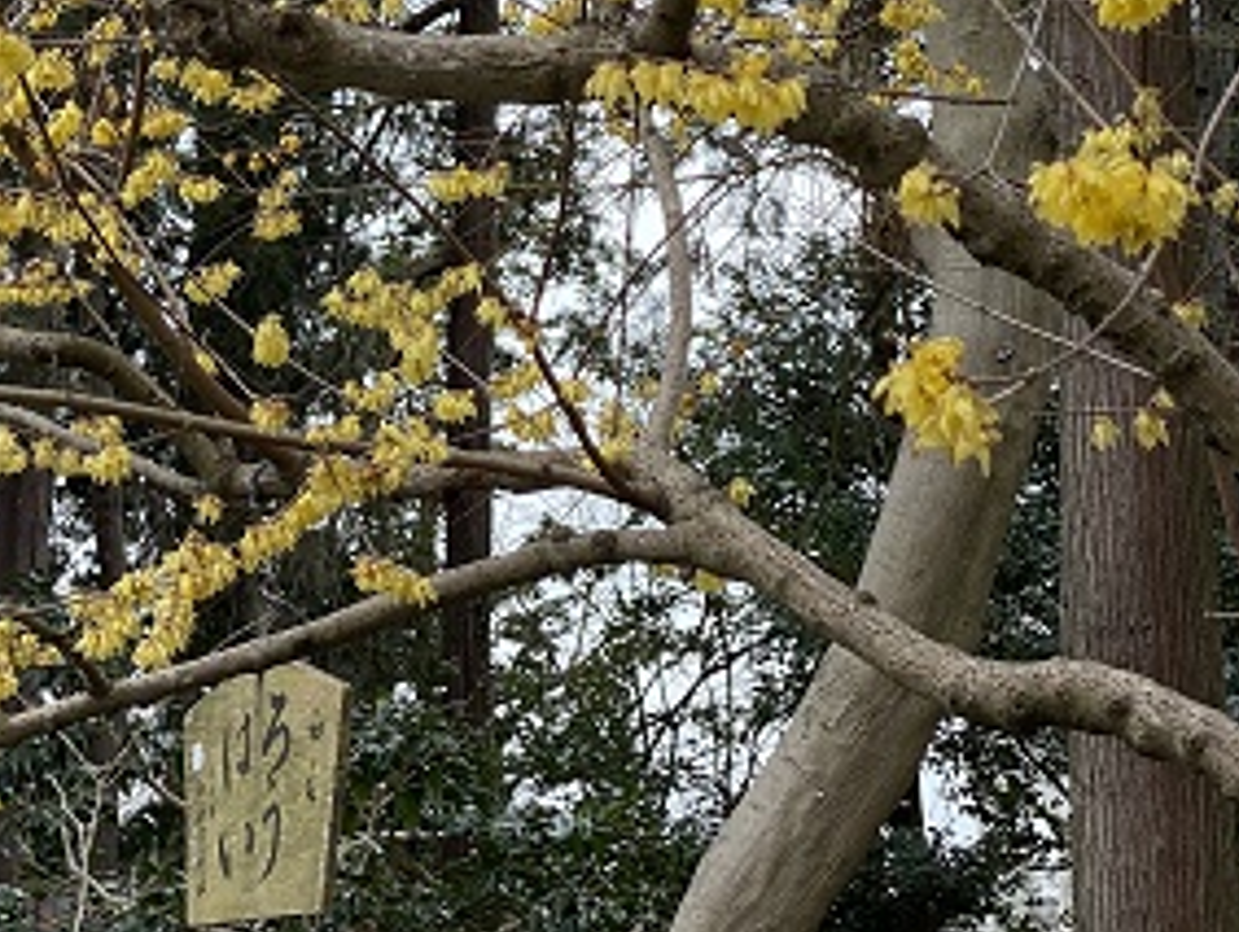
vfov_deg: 13.3
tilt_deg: +14.7
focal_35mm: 111
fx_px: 3978
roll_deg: -1.4
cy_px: 131
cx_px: 370
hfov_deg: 17.6
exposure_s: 1/122
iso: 25
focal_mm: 6
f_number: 2
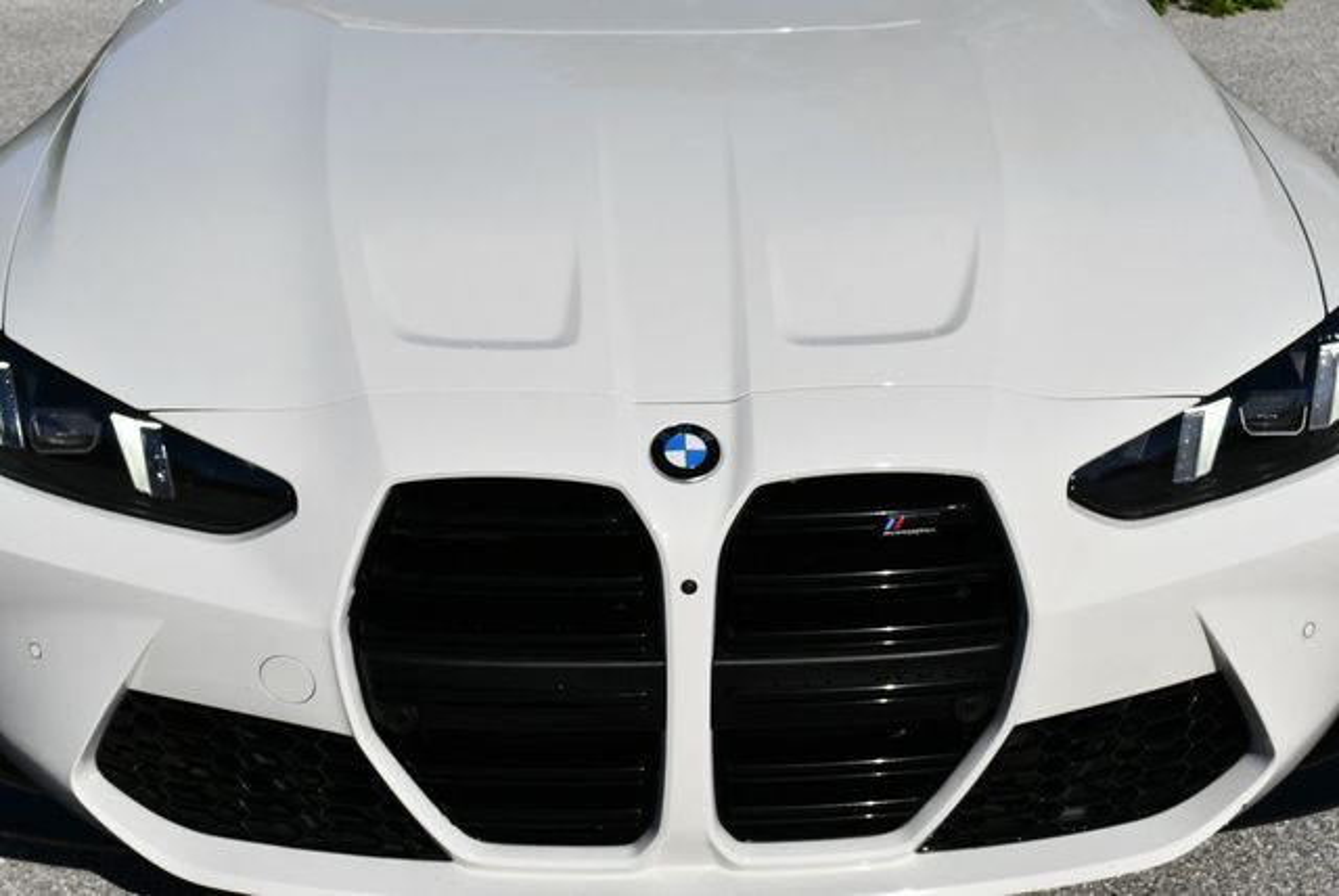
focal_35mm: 64
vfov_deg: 21.3
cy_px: 448
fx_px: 2383
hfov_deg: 31.4
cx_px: 670
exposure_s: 1/400
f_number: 10
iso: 100
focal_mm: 32
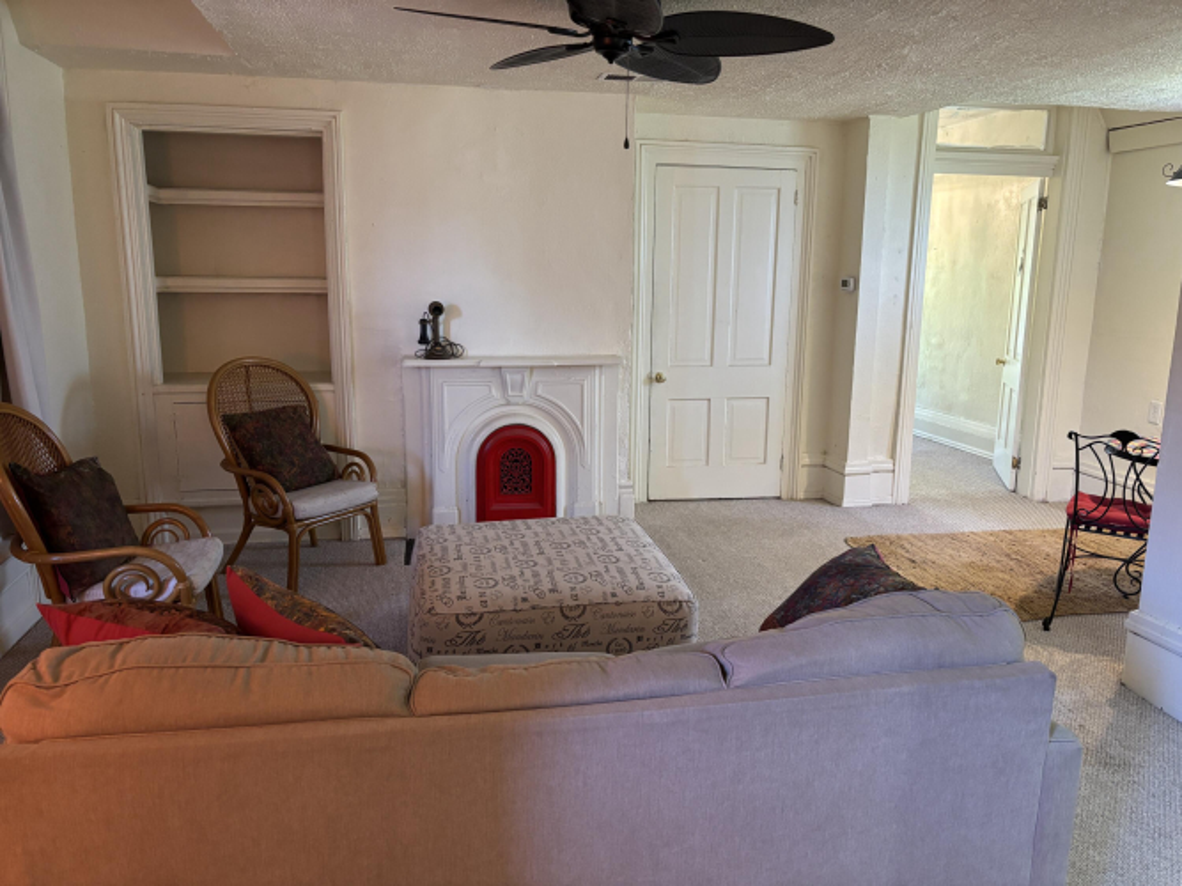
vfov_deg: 53.0
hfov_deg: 67.3
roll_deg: -0.6
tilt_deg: -11.2
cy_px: 443
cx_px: 591
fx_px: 888
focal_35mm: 26
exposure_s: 1/60
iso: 320
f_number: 1.6
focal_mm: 5.96
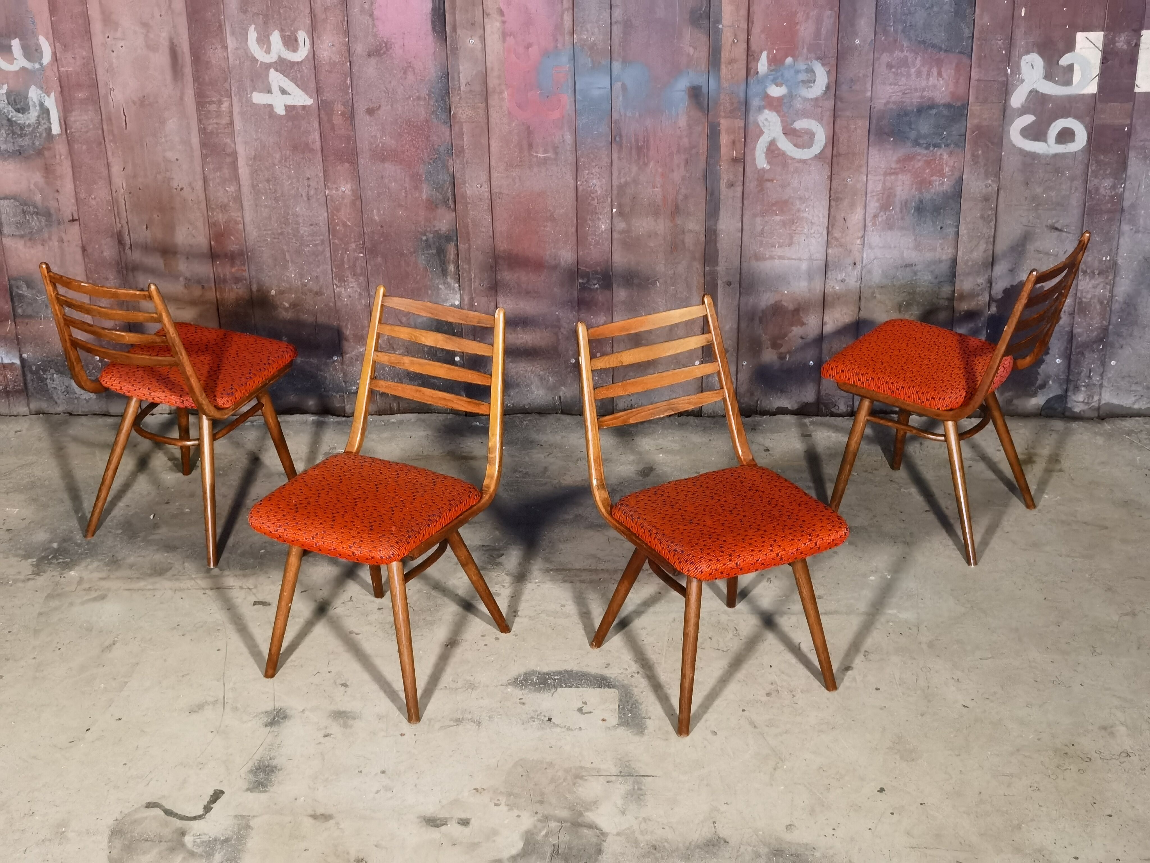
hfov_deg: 36.2
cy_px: 432
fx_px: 1761
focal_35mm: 53
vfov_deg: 27.5
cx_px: 575
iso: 640
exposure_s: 1/33.3
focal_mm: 6.71
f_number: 1.9
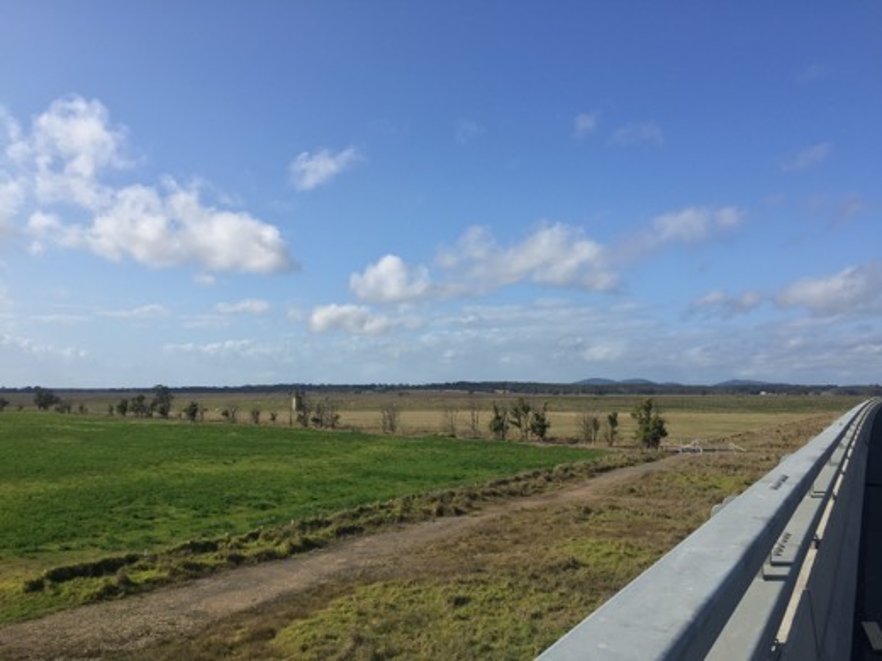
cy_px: 330
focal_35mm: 29
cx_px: 441
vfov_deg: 48.2
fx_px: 739
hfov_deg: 61.7
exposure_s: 1/2326
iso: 32
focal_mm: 4.15
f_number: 2.2
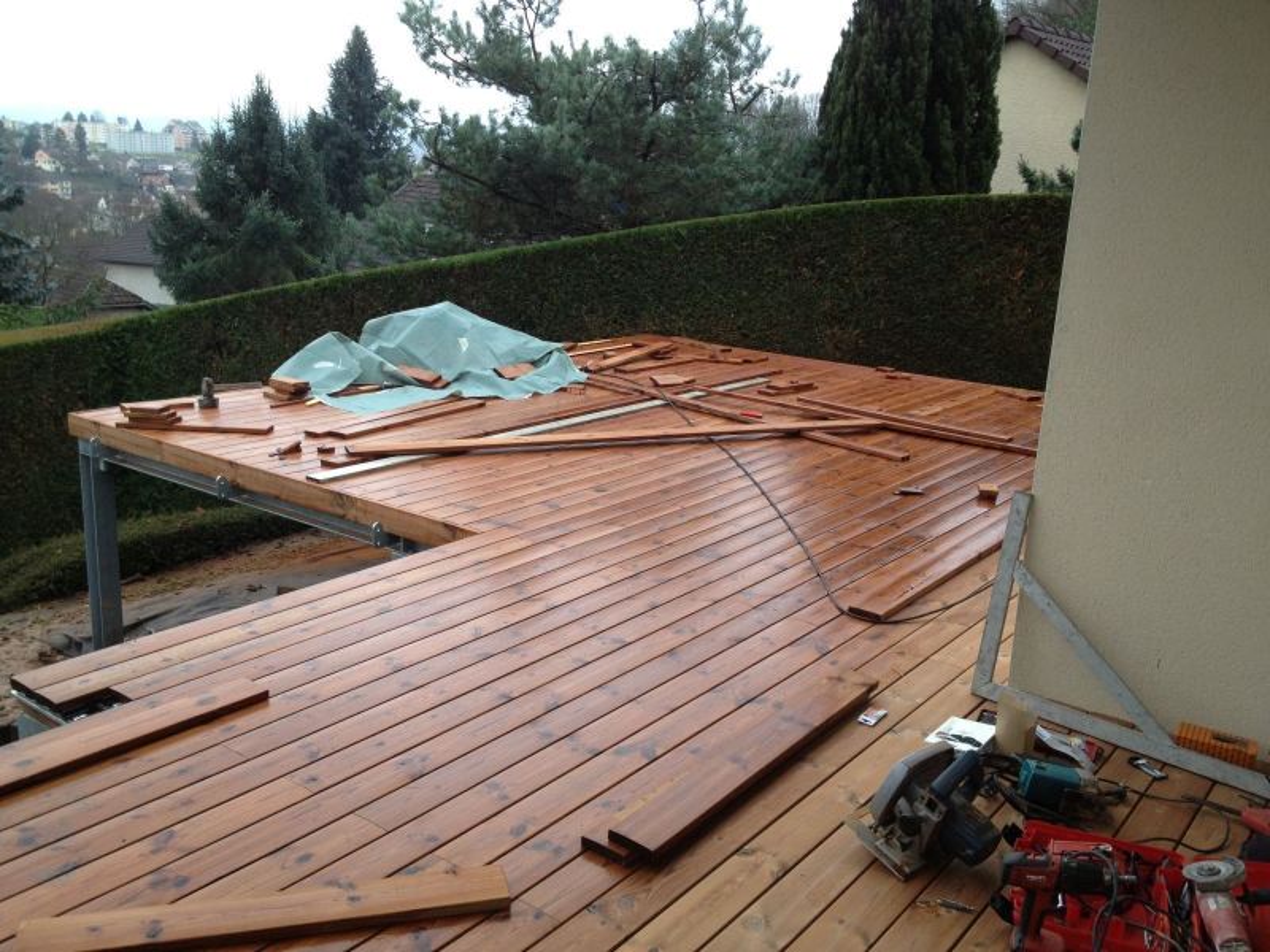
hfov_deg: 52.6
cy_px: 476
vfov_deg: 40.7
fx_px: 1284
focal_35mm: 35
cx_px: 635
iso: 64
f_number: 2.4
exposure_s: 1/60
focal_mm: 4.28
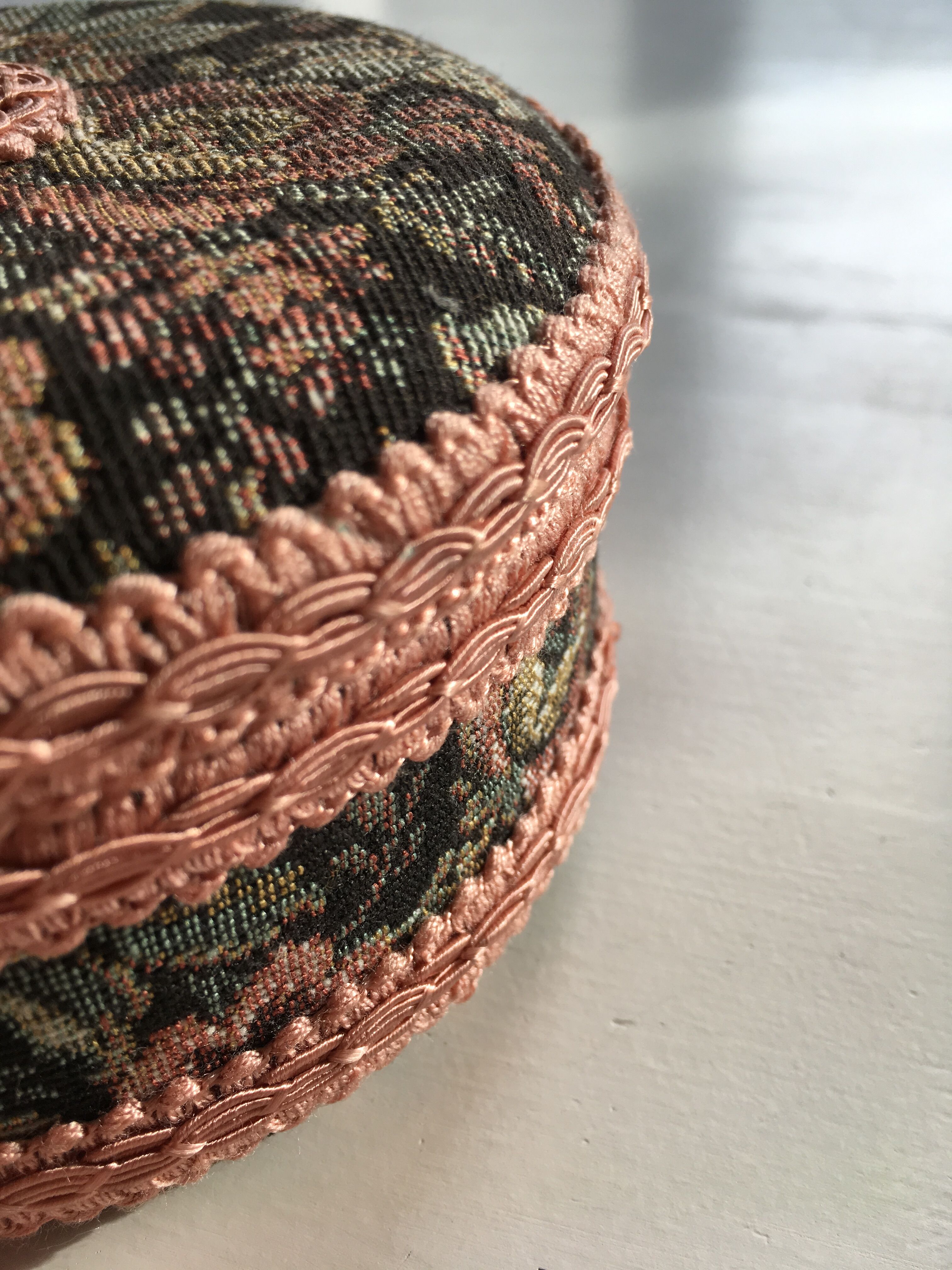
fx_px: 1063
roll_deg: +2.9
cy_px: 635
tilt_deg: -41.7
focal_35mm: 29
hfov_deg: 48.2
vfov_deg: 61.7
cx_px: 476
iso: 32
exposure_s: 1/100
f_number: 2.2
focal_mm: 4.15
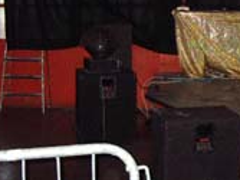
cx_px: 226
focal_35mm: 91
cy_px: 48
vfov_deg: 16.1
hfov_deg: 21.0
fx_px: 630
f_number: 2.6
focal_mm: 5.8
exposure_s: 1/60
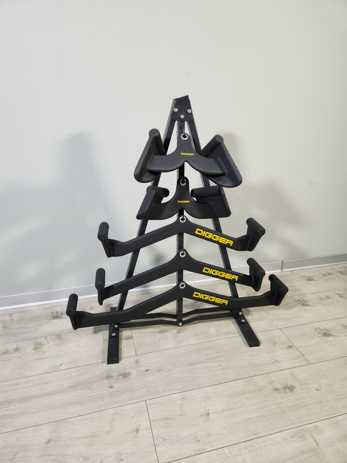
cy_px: 232
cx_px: 174
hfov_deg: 58.9
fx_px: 307
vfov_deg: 73.9
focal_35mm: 23
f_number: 1.8
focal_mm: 5.4
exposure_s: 1/50
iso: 80
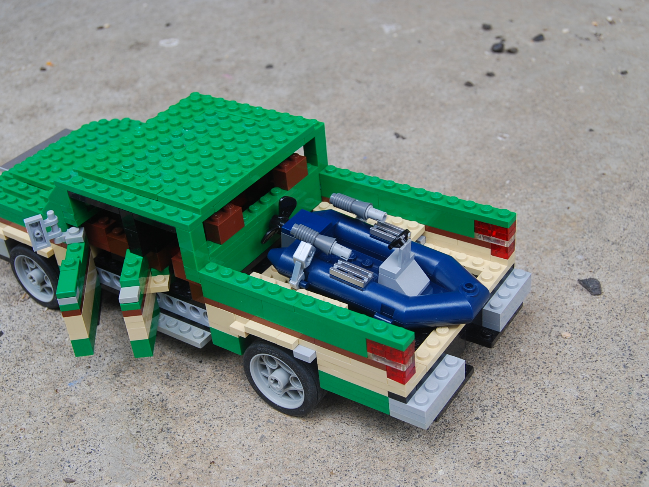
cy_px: 242
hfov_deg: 38.9
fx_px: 919
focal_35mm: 49
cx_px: 301
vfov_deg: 29.7
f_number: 8
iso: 180
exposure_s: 1/60
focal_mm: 30
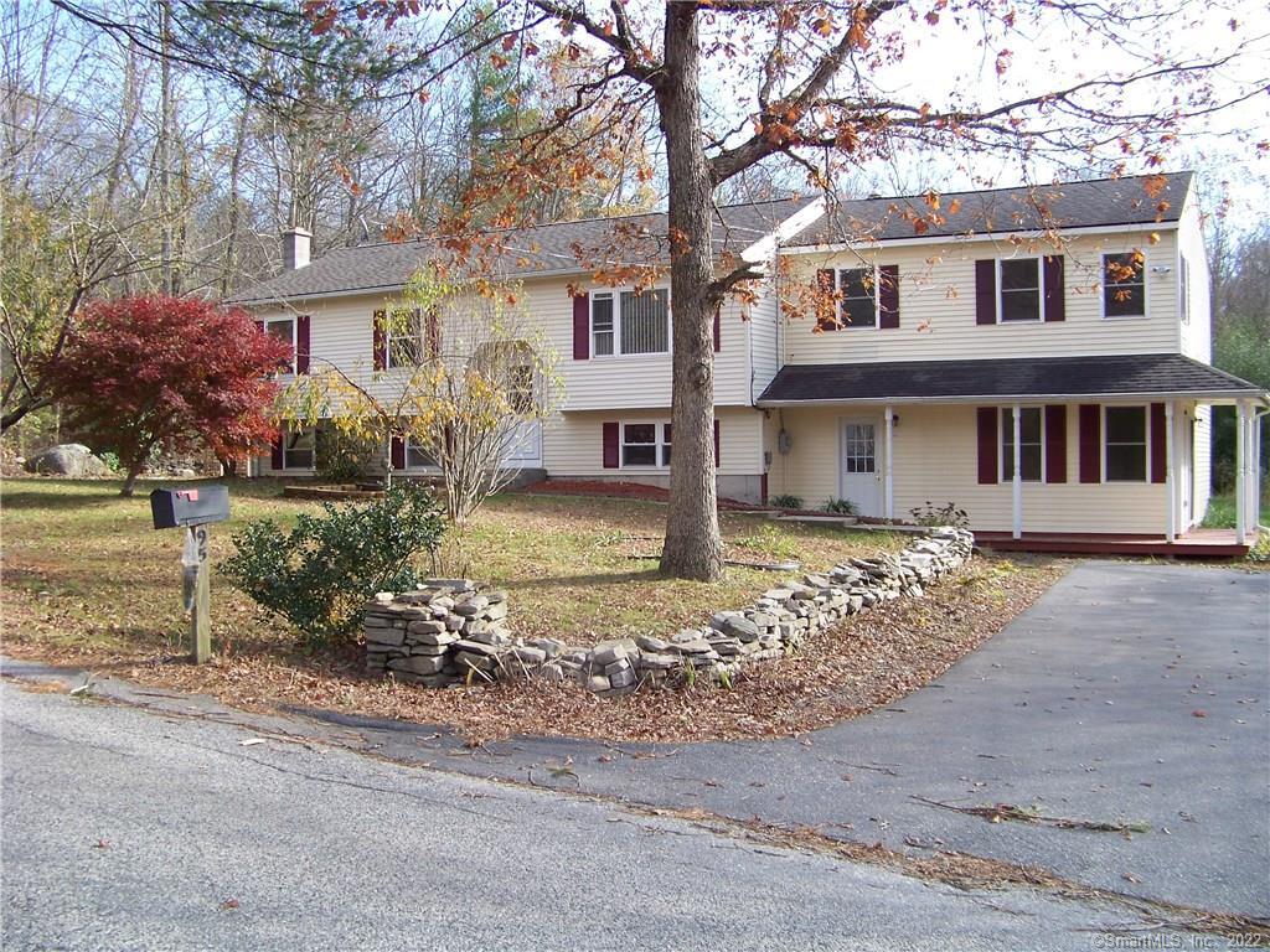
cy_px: 476
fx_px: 1321
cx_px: 635
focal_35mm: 36
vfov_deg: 39.7
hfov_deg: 51.4
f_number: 2.8
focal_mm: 5.85
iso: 66
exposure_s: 1/160
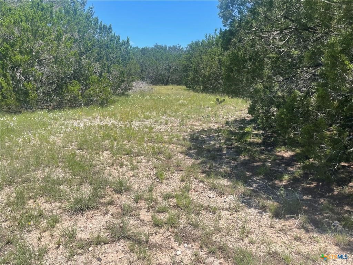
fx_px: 265
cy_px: 132
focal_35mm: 26
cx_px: 176
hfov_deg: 67.3
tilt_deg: -12.8
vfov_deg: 53.1
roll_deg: -0.2
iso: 32
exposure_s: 1/2257
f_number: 1.6
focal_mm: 4.2
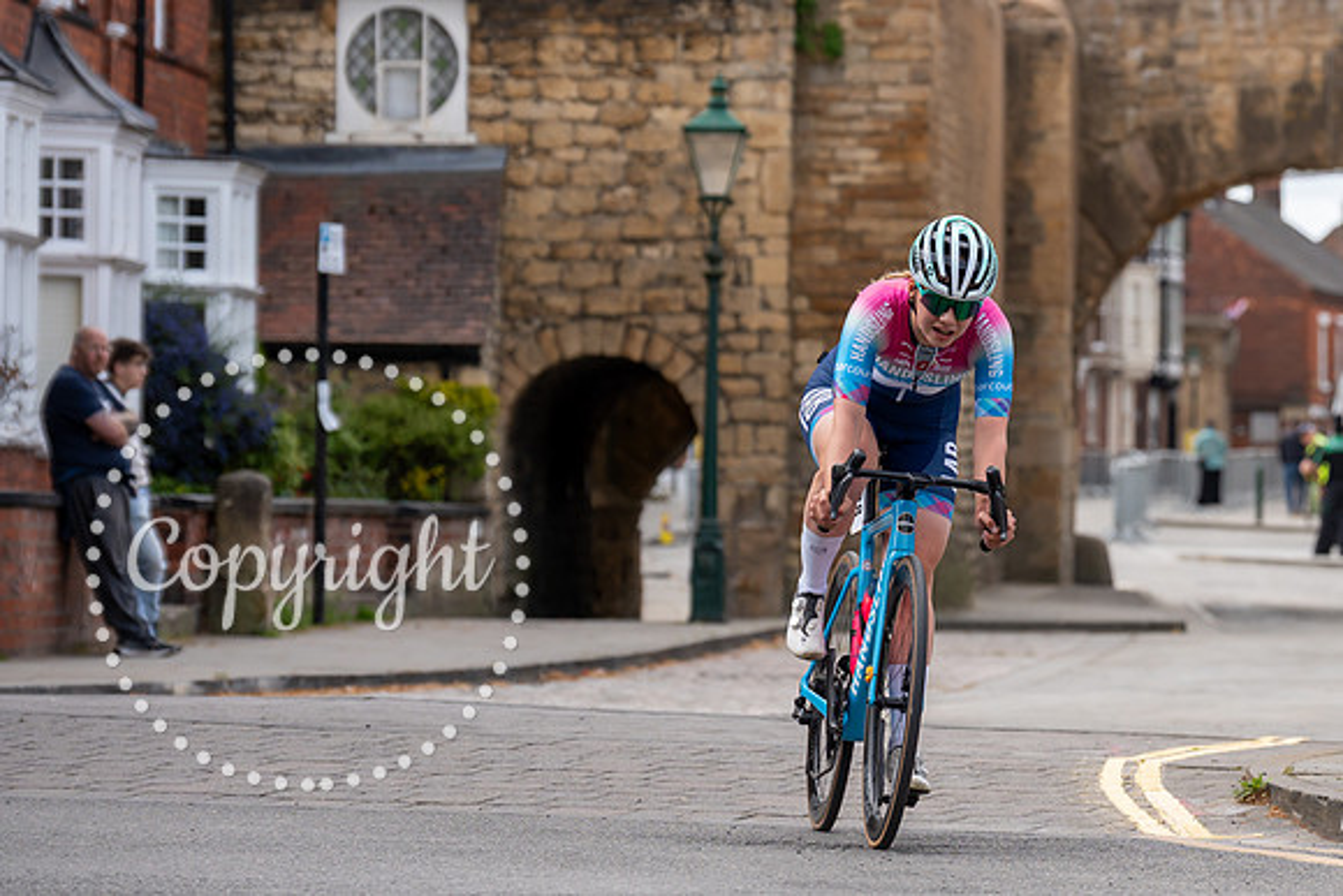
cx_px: 1073
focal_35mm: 192
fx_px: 7153
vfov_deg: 7.2
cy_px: 336
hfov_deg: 10.7
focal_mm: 119
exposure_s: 1/1000
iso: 250
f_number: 4
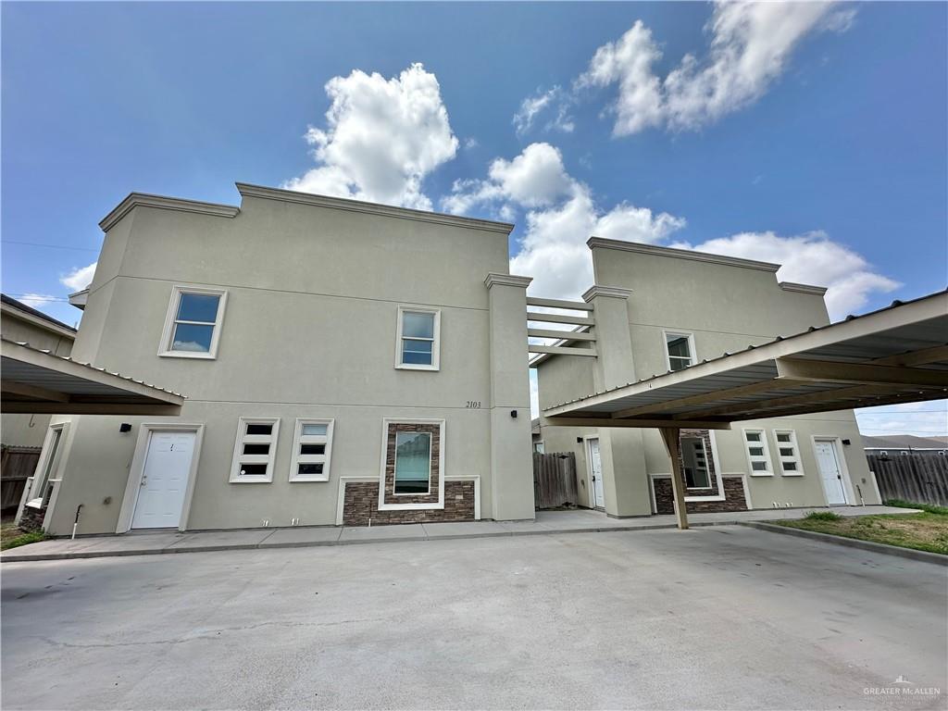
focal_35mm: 14
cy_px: 356
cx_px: 474
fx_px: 383
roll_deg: +0.1
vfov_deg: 85.7
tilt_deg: +15.7
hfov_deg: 102.1
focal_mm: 2.22
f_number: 2.2
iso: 50
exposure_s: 1/1887
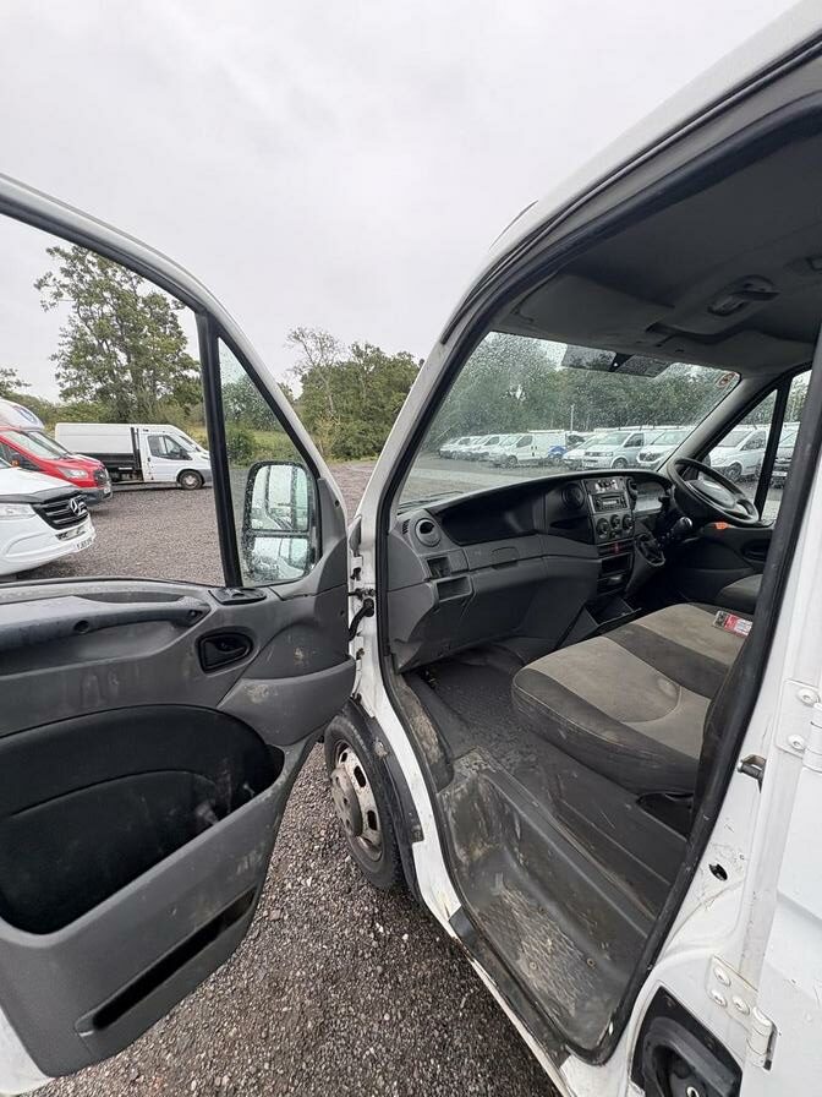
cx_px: 411
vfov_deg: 102.1
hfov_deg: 85.7
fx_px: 443
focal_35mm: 14
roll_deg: +0.5
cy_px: 548
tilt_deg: -10.9
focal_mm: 2.22
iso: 100
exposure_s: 1/99
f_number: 2.2
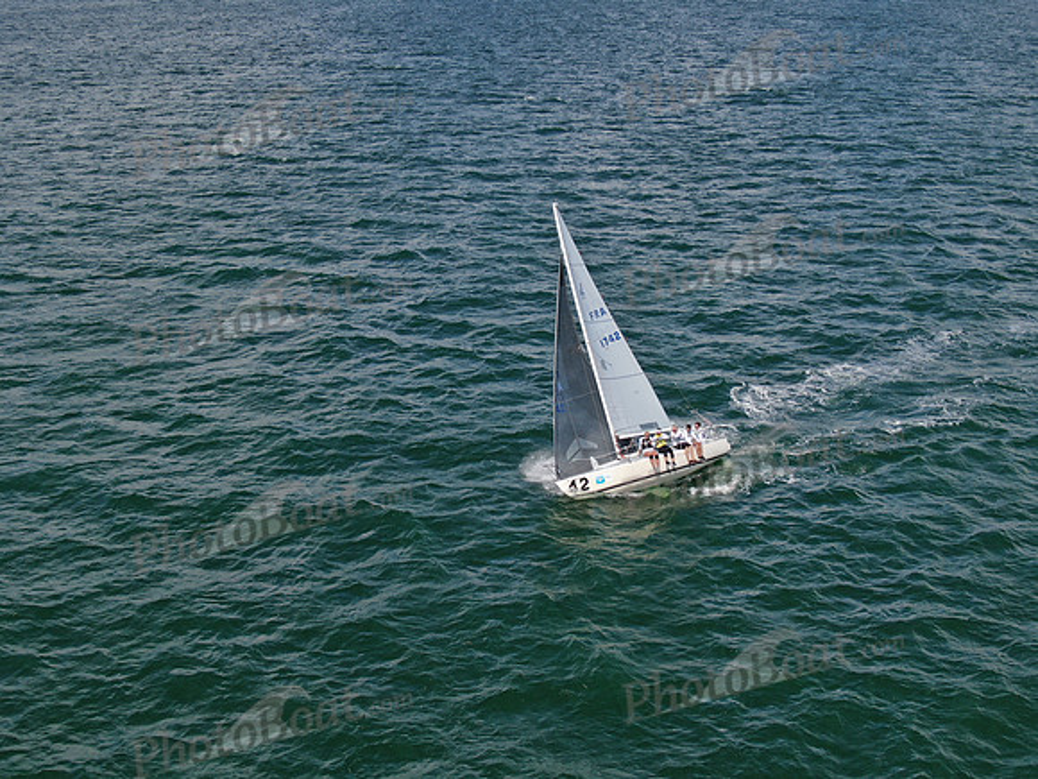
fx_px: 1439
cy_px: 390
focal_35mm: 48
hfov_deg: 39.7
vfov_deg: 30.3
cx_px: 519
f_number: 3.8
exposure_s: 1/1000
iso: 100
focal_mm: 8.6
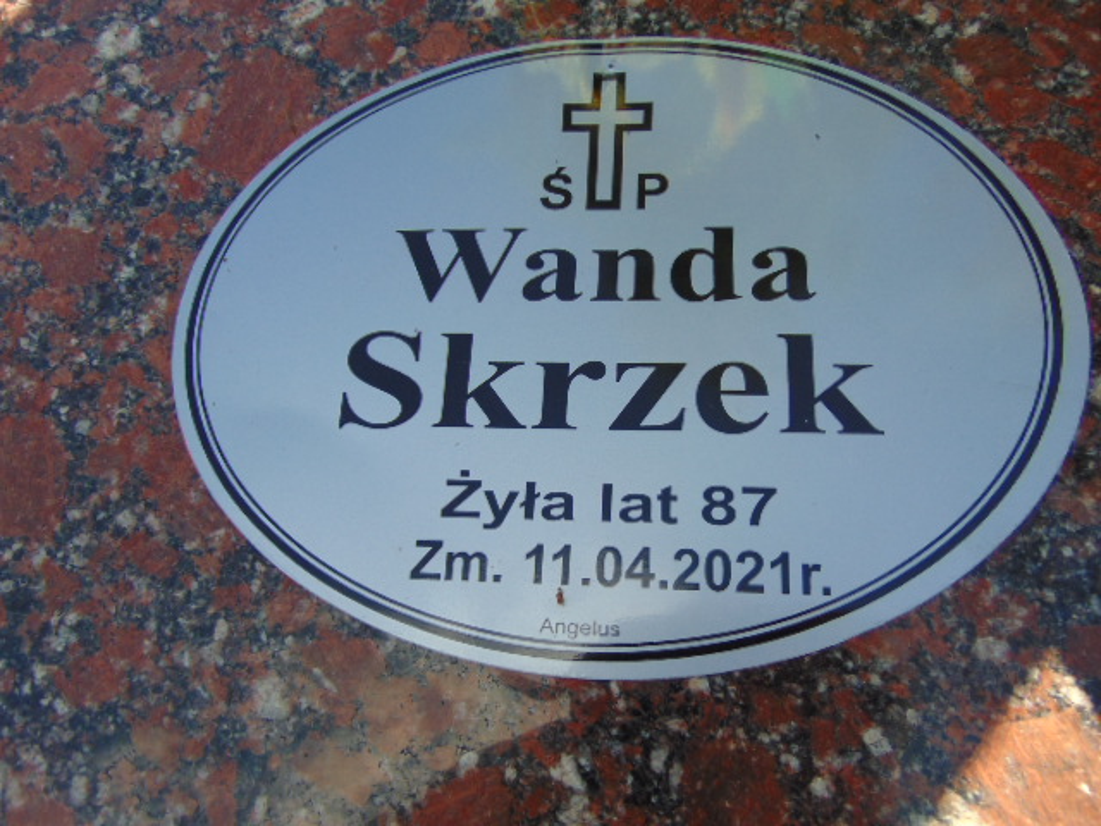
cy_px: 413
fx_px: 795
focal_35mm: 25
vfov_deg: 54.9
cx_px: 550
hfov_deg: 69.4
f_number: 3
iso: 80
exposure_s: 1/640
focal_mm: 4.5
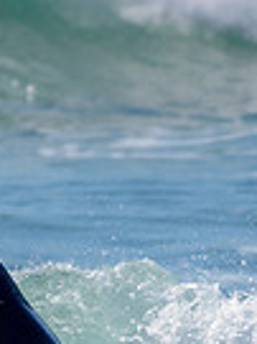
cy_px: 363
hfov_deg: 0.9
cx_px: -111
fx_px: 15556
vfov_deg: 1.3
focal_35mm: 1569
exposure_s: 1/2000
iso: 125
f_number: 5.6
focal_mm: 310
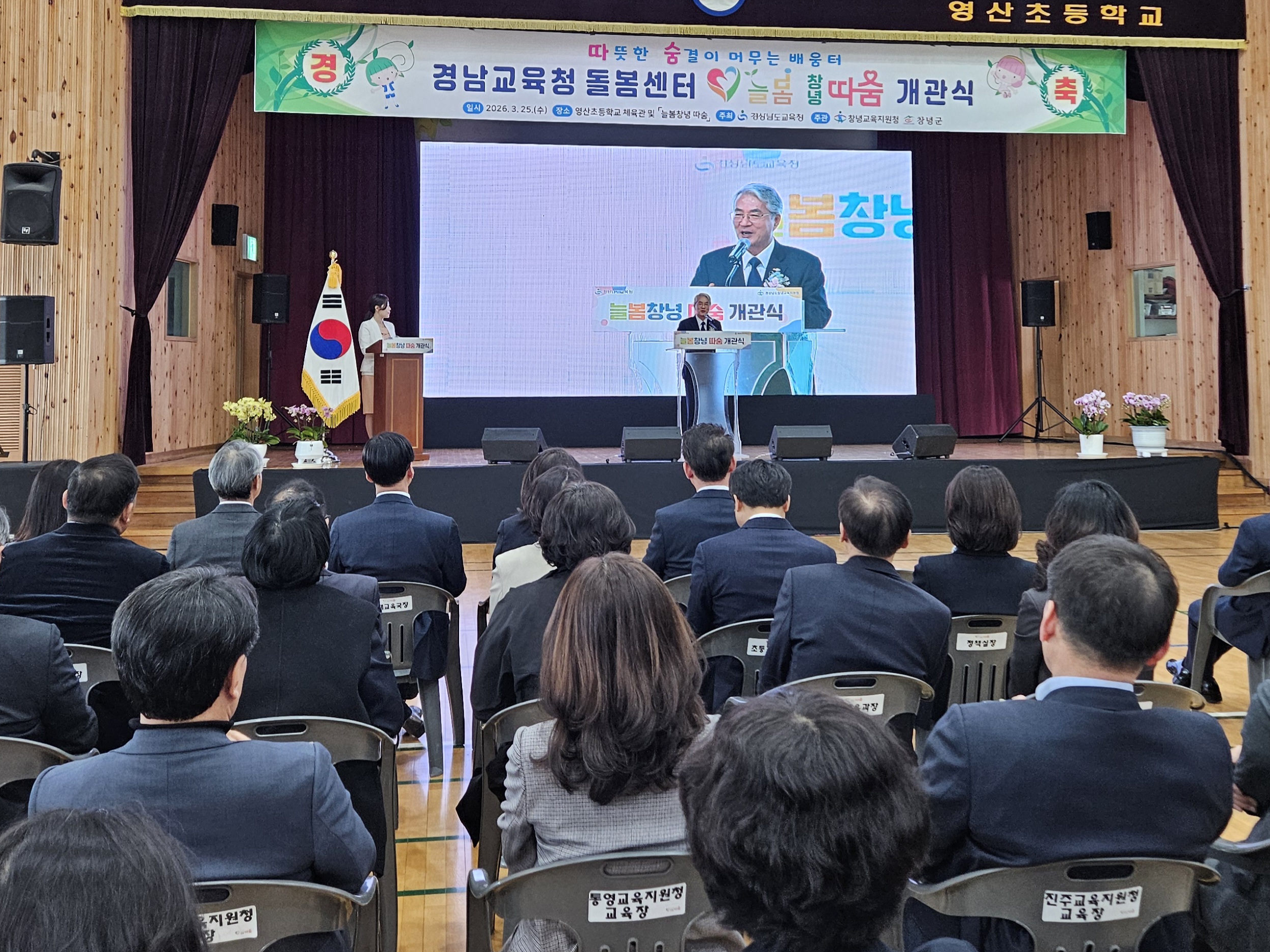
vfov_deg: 45.3
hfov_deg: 58.3
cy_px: 404
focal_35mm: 31
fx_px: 1137
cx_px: 657
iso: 250
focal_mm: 5.4
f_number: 1.8
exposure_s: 1/172
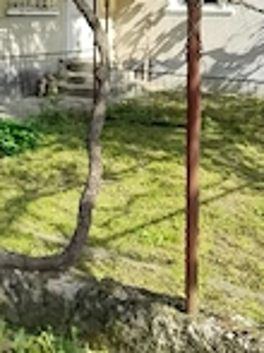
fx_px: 692
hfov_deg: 21.4
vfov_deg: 27.8
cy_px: 53
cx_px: 65
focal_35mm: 68
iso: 20
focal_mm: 4.6
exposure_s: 1/244
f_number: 2
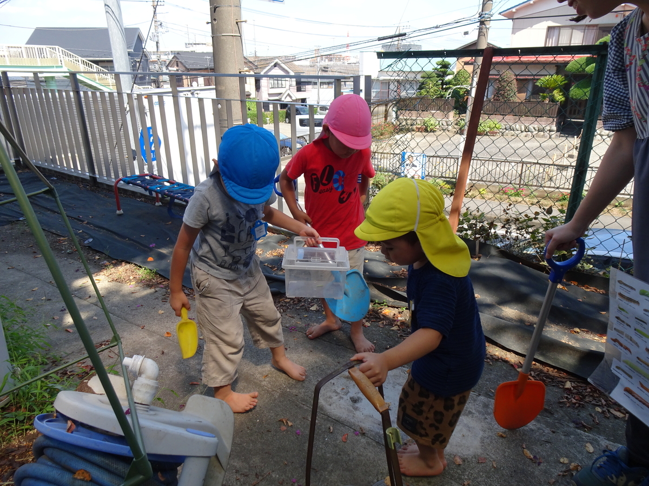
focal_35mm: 24
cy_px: 243
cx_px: 324
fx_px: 450
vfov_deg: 56.8
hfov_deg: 71.6
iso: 80
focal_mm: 4.13
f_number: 3.5
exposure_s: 1/320
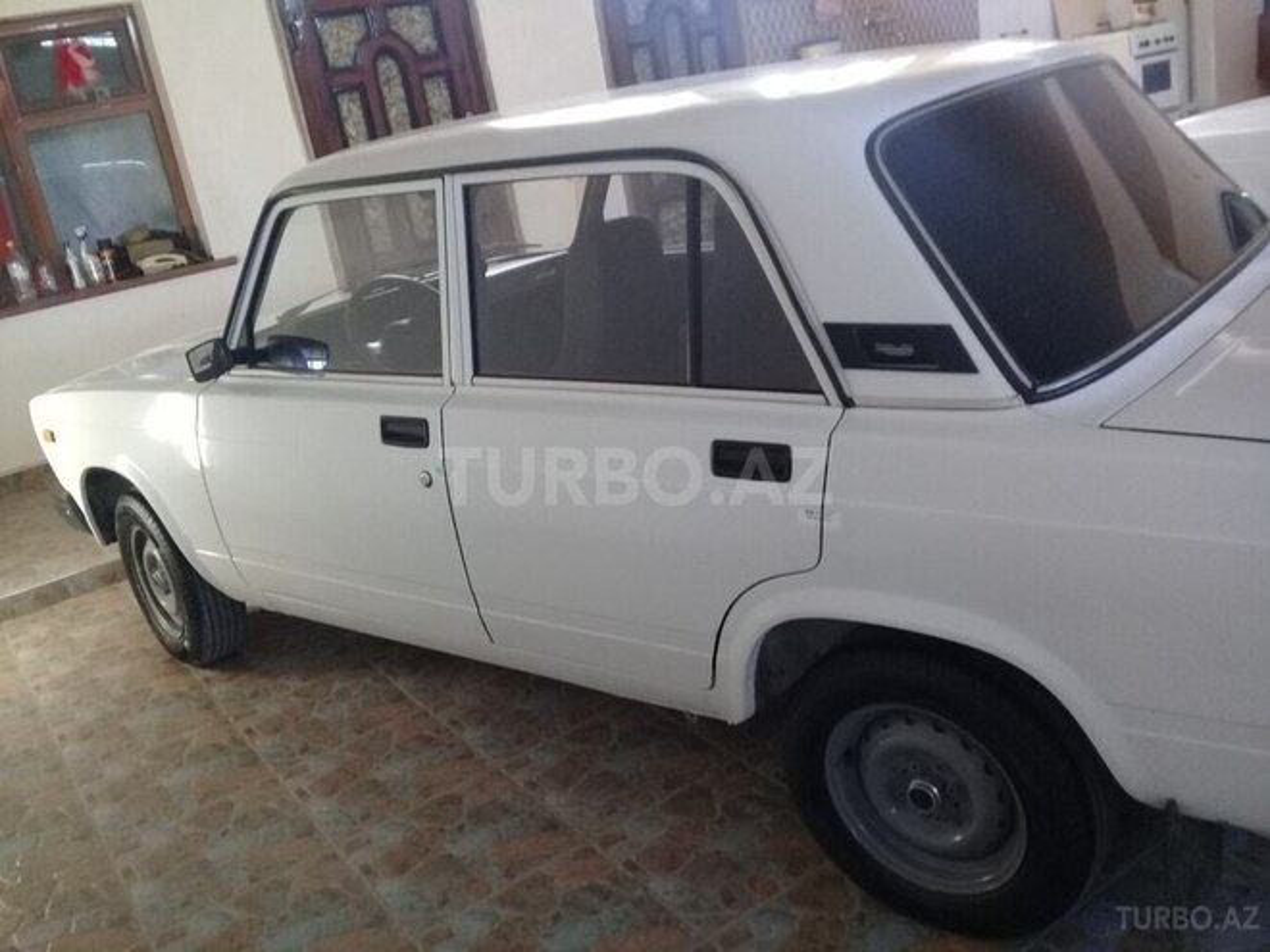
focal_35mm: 31
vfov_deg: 45.4
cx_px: 635
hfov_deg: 58.4
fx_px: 1137
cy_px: 476
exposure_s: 1/17
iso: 200
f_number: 2.2
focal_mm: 3.3
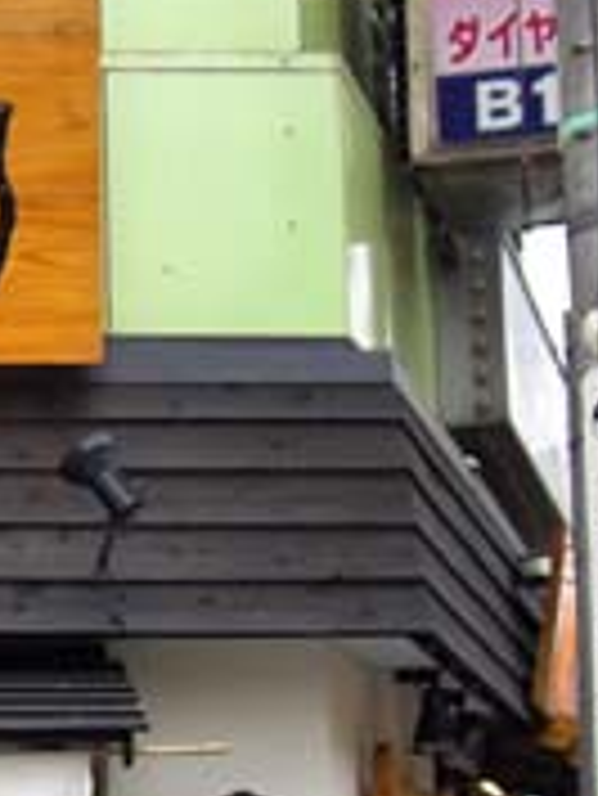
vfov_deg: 16.6
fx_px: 2715
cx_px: -205
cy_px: 522
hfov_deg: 12.2
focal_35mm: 118
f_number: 2.7
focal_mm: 6.2
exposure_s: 1/100
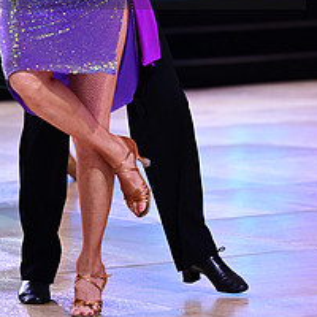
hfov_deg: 5.5
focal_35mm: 321
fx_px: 3326
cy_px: -43
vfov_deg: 5.4
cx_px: 87
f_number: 2.8
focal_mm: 130
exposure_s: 1/800
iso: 2000
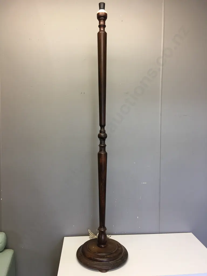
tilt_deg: -0.7
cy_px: 138
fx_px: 231
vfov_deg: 61.7
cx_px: 104
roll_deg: -0.7
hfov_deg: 48.2
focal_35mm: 29
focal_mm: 4.15
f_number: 2.2
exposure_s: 1/33
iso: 32
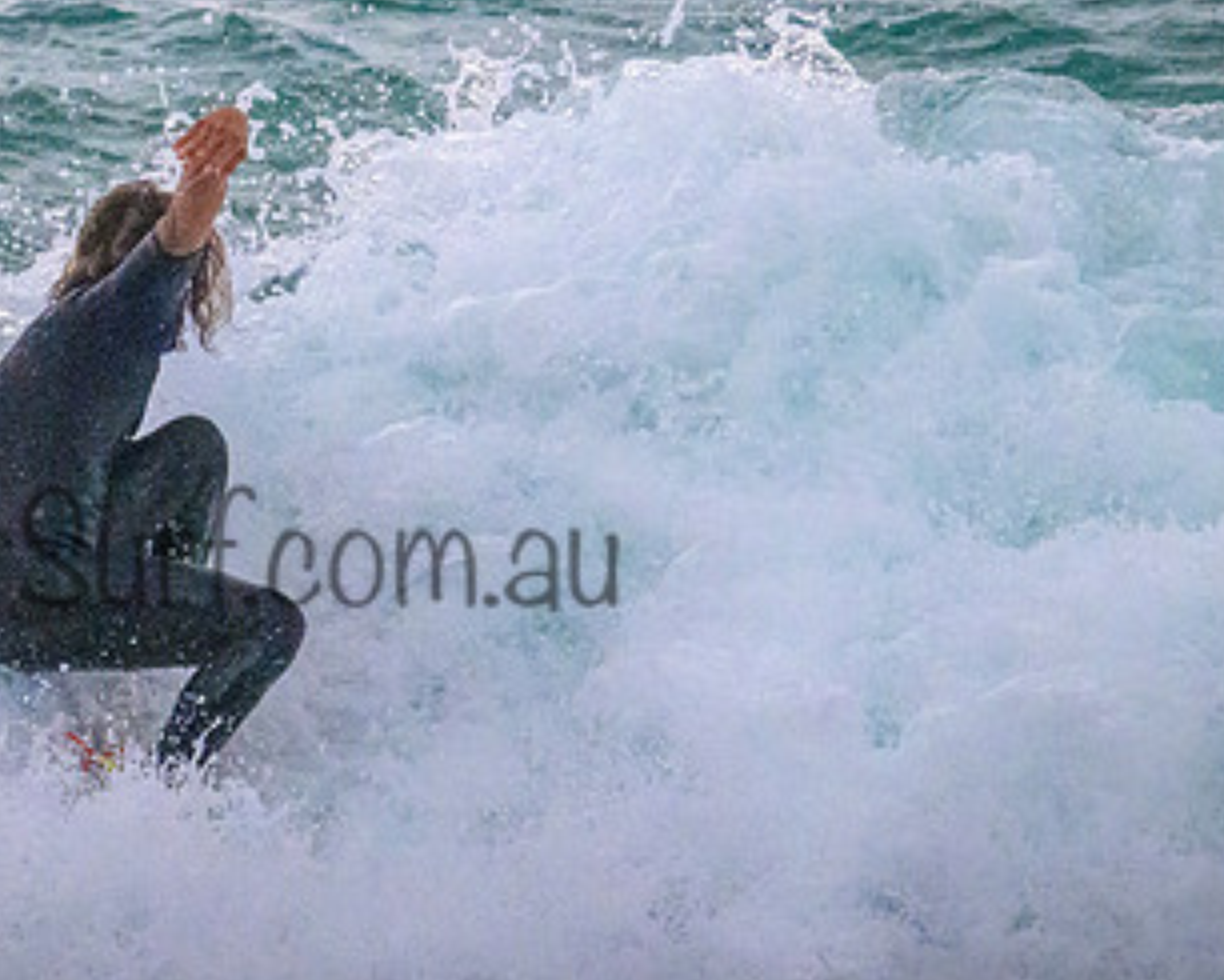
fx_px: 47145
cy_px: 346
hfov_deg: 1.5
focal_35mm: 1301
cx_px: 193
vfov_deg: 1.2
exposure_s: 1/2000
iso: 9000
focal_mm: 600
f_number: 11
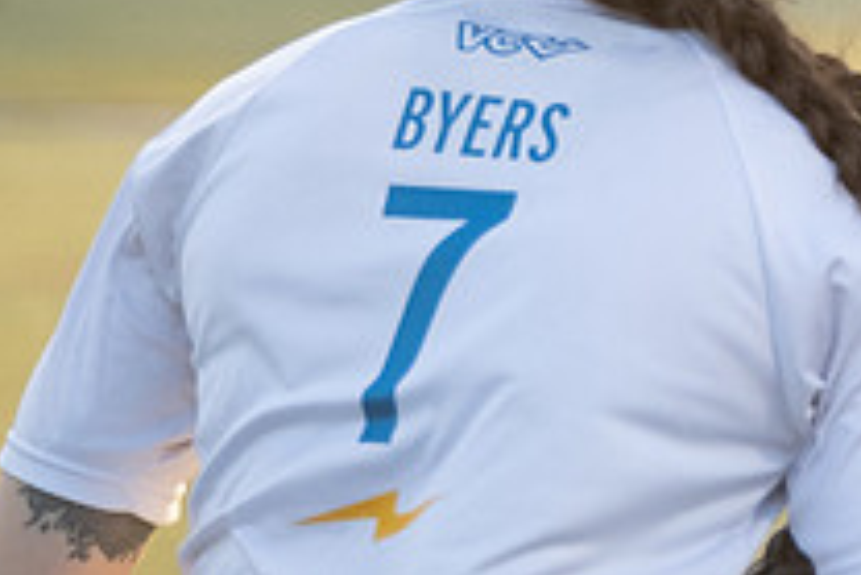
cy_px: -540
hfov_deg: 2.8
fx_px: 17447
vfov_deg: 1.9
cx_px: 1125
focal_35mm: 729
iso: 640
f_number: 2.8
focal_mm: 124.3
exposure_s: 1/1250
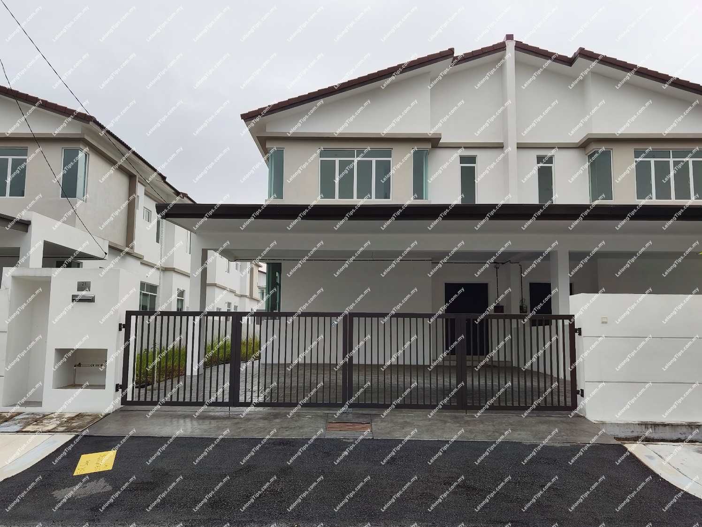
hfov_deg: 73.9
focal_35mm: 23
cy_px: 264
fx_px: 466
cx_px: 351
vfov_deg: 58.9
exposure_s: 1/100
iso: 50
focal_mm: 6.06
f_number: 1.7
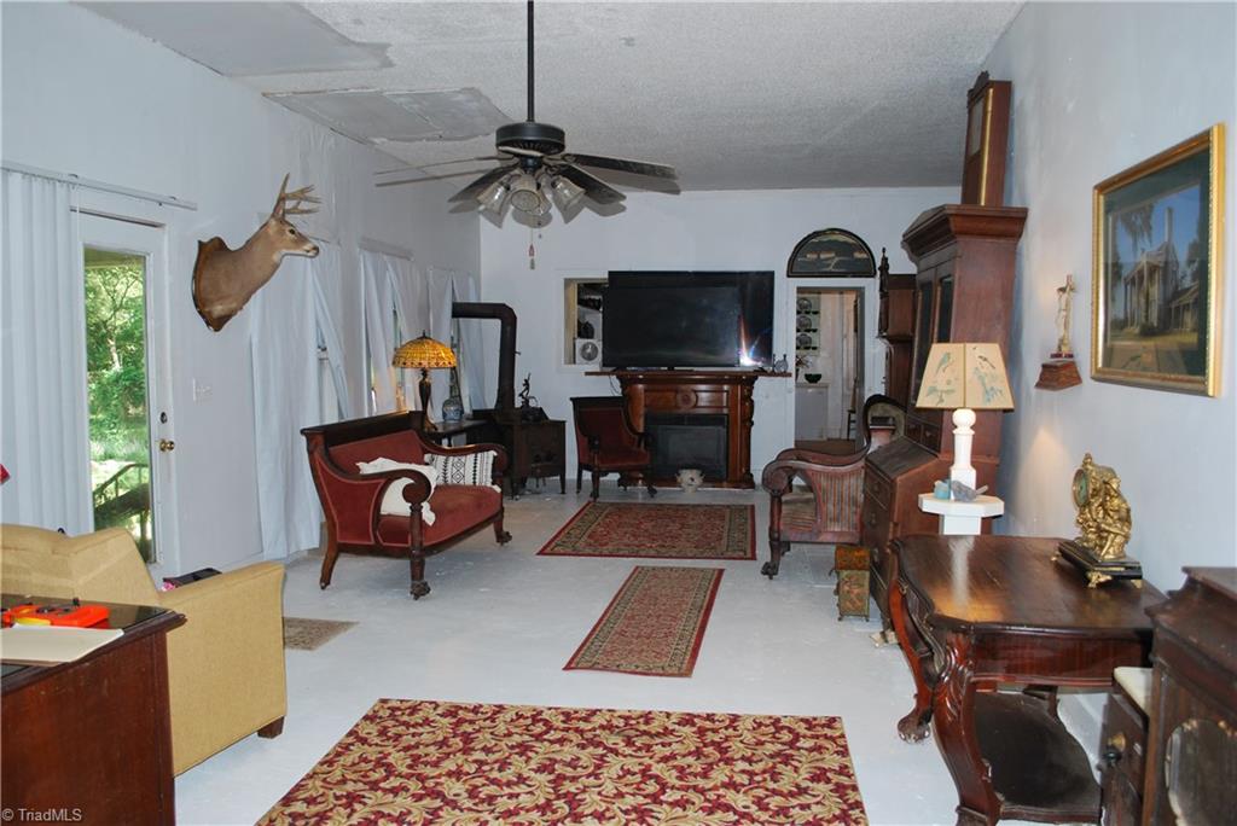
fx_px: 928
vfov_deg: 48.0
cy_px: 413
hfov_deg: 67.4
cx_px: 618
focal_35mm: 27
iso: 200
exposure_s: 1/60
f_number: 3.5
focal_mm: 18
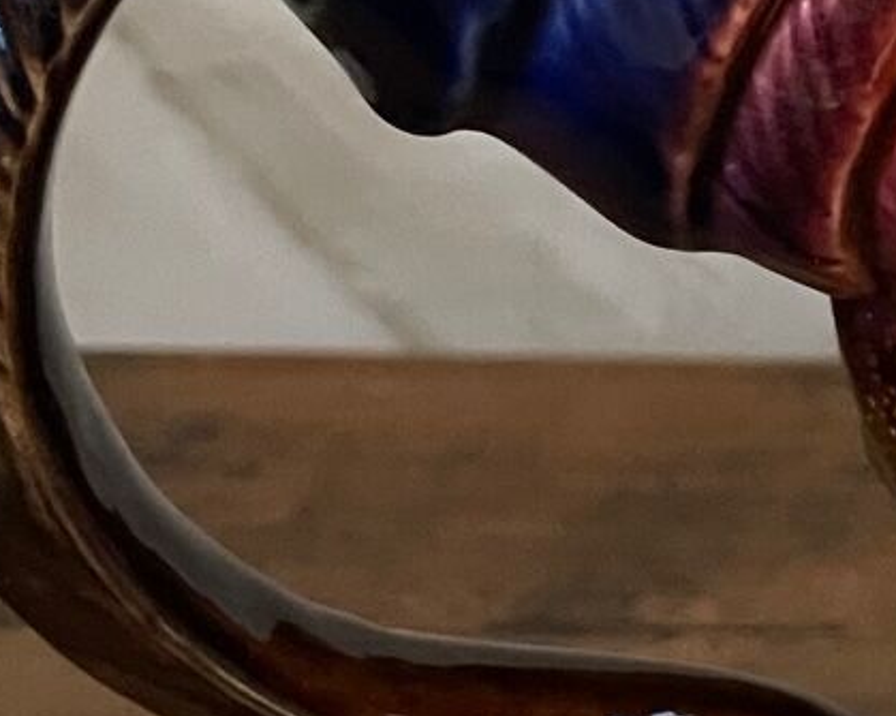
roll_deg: +0.5
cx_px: 1140
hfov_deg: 15.1
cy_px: -94
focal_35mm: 122
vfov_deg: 12.4
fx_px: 3234
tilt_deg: -14.4
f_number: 1.6
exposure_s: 1/25
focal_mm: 4.2
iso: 500
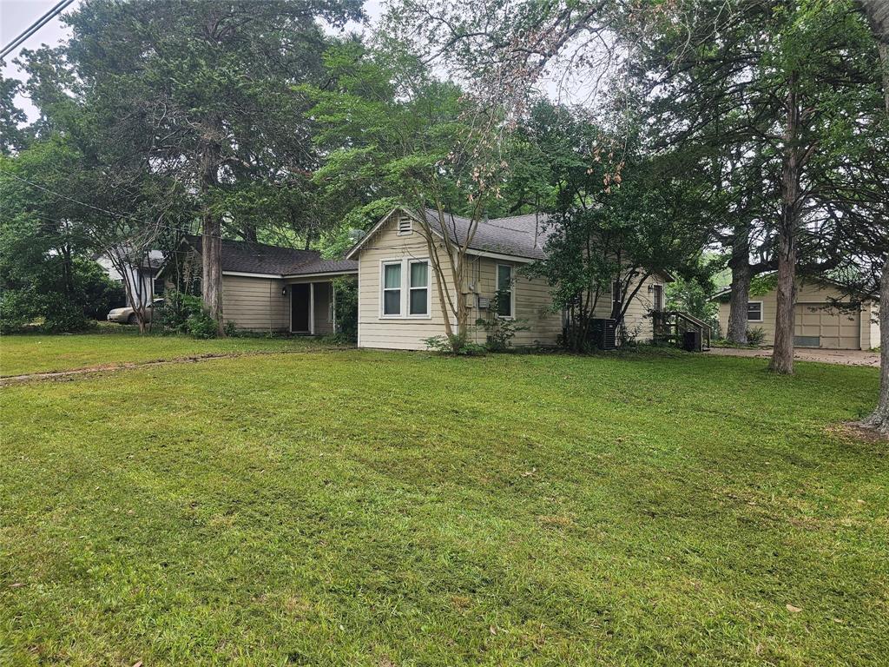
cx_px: 444
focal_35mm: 23
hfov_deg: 73.9
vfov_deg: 58.9
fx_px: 591
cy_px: 334
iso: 64
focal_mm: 6.3
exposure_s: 1/180
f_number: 1.7
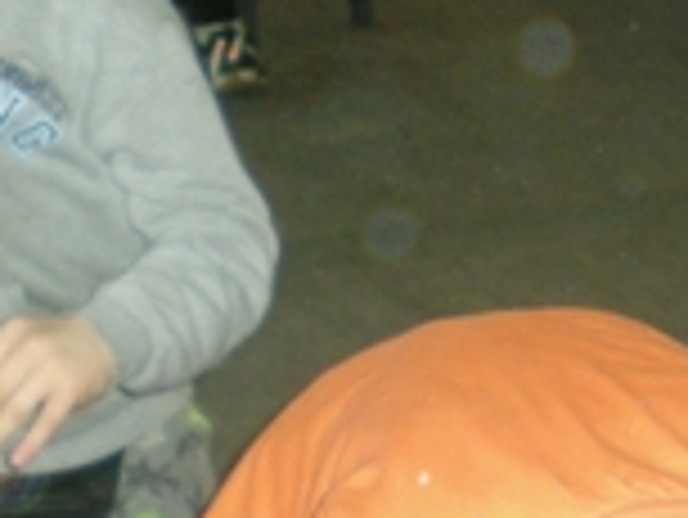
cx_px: 409
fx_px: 2964
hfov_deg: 13.2
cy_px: 180
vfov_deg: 10.0
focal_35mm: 149
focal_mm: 6.3
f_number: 3.1
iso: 239
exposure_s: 1/60
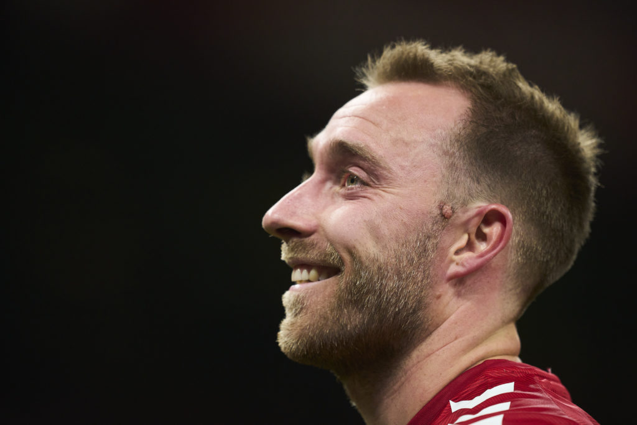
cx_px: 318
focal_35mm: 400
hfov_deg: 5.2
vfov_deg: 3.4
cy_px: 212
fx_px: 7078
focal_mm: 400
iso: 3200
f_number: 2.8
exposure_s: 1/2000
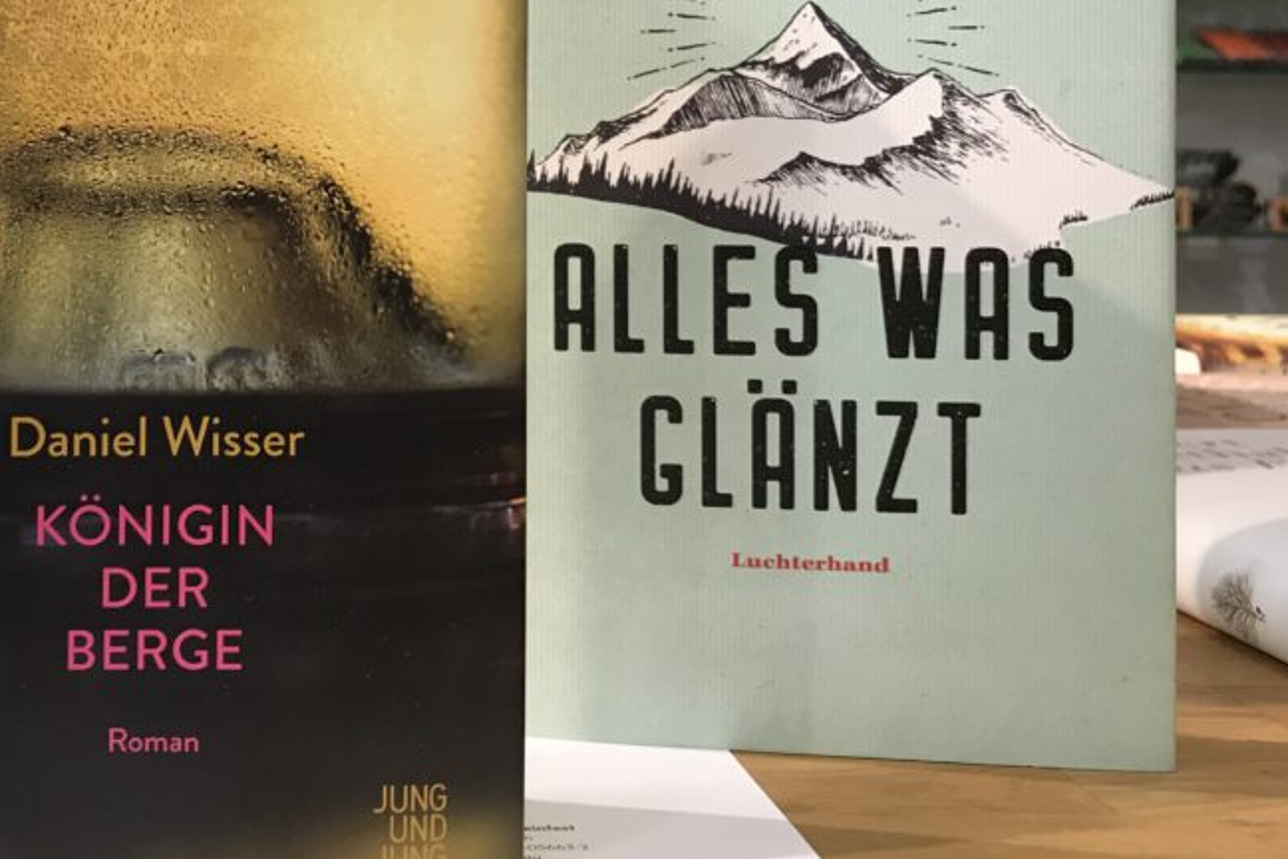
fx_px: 1646
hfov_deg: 41.1
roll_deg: -0.8
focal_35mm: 46
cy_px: 185
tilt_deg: +1.4
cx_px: 280
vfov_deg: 28.7
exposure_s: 1/33
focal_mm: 3.99
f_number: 1.8
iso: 40
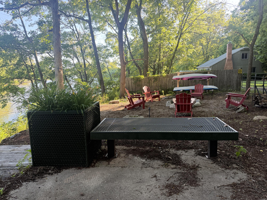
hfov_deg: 71.6
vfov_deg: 56.8
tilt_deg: -7.4
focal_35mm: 24
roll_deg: +1.2
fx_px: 185
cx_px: 134
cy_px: 100
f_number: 1.78
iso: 200
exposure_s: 1/208
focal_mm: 6.76
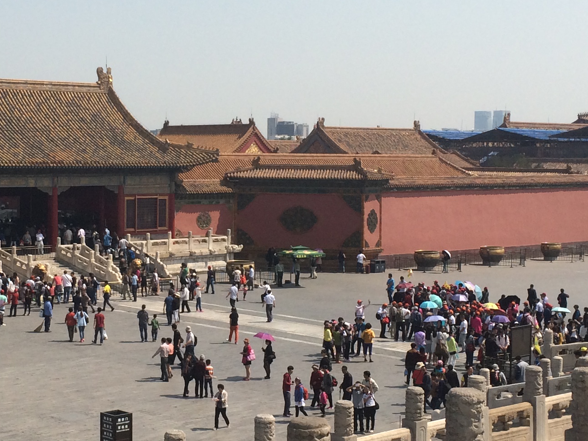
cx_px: 160
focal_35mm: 73
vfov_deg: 20.1
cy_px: 191
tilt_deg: -4.2
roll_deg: -0.5
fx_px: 1240
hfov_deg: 26.4
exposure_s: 1/3731
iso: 32
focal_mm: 4.15
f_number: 2.2
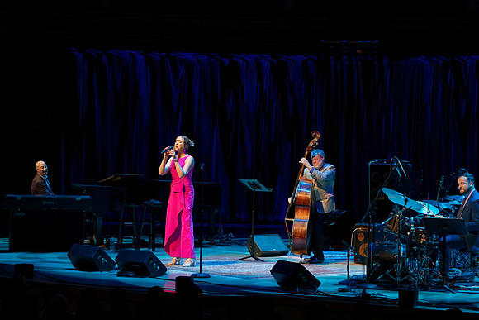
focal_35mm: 100
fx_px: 1331
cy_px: 160
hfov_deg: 20.4
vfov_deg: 13.7
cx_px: 240
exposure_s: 1/250
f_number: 6.3
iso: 3200
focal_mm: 100
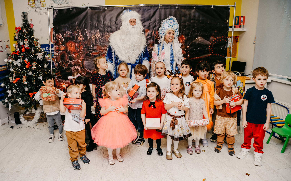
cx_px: 139
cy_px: 101
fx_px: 202
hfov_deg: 71.4
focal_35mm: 26
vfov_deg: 48.1
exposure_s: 1/160
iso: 250
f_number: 4.5
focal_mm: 24
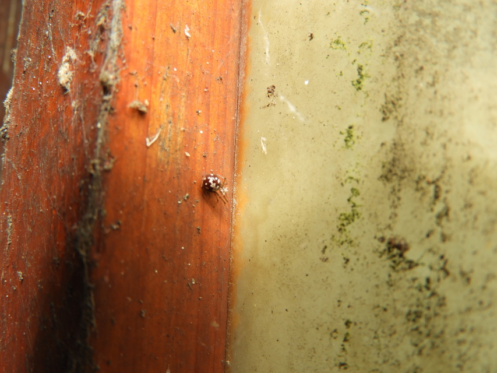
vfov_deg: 46.8
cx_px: 248
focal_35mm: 30
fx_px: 431
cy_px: 186
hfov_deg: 60.0
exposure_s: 1/60
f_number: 3.5
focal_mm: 5.4
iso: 100
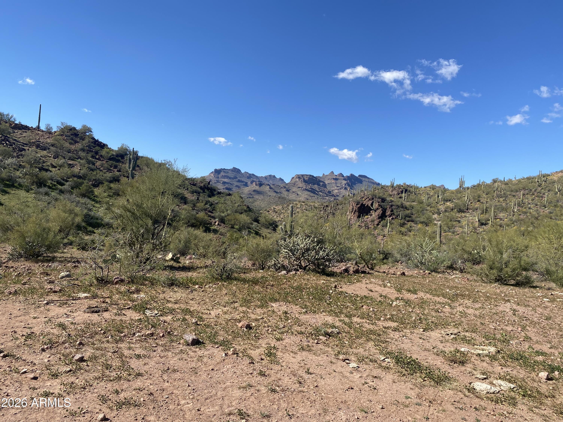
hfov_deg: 67.3
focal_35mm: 26
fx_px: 423
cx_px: 282
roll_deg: -4.8
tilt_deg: -0.3
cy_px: 211
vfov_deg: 53.1
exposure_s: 1/2625
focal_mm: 4.25
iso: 32
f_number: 1.8
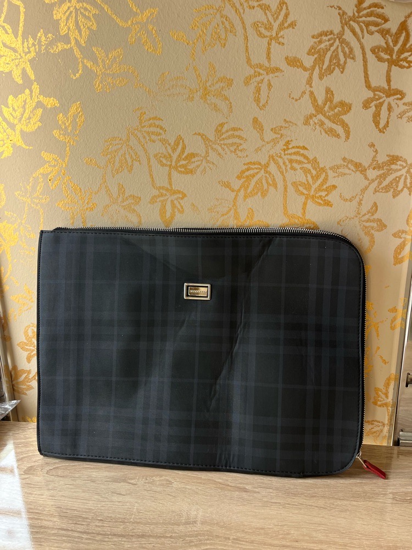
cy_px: 275
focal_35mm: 26
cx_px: 206
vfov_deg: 67.3
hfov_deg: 53.1
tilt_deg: -16.2
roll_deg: +1.0
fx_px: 413
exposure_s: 1/121
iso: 100
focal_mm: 5.1
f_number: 1.6
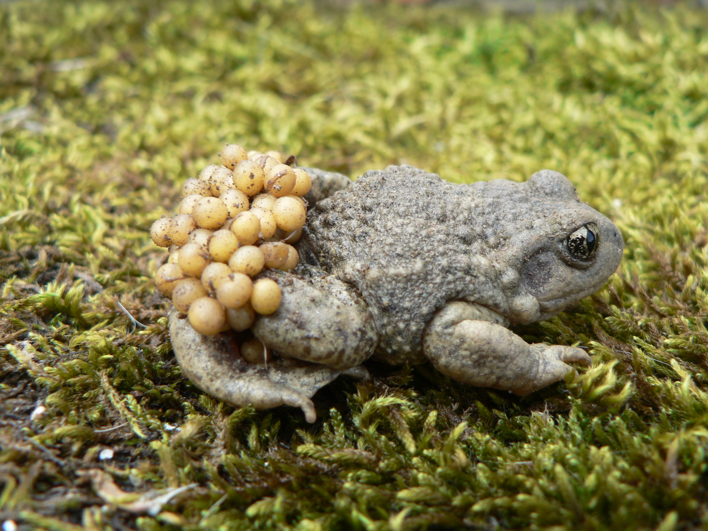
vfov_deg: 39.7
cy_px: 266
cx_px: 354
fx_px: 736
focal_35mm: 36
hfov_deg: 51.4
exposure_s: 1/100
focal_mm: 6
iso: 80
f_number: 2.8
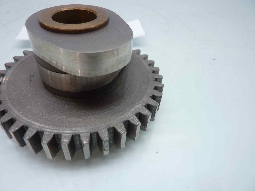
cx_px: 128
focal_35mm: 25
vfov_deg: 54.9
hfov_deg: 69.4
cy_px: 96
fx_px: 184
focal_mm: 4.1
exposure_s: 1/15
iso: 80
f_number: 3.3
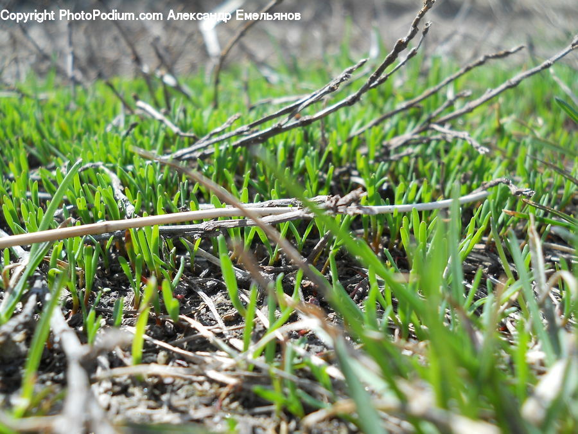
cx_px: 289
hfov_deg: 45.8
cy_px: 217
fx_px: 685
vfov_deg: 35.1
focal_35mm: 41
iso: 80
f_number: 5.5
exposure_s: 1/160
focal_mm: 6.72
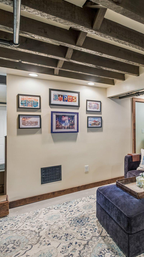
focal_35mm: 24
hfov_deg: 41.7
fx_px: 163
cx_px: 142
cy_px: 129
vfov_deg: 76.3
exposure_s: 1.8
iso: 250
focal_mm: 10
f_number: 8
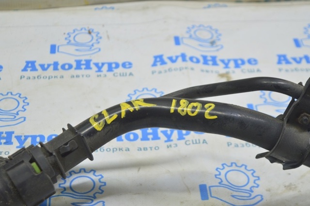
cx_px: 155
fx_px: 710
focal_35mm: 82
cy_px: 103
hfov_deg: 24.6
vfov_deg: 16.5
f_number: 5.6
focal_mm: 55
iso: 400
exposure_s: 1/20
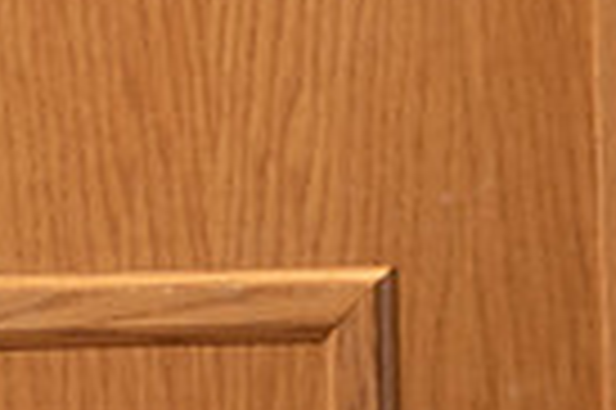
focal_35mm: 741
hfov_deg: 2.8
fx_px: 12664
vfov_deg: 1.8
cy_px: -385
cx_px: 85
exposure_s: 1/200
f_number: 3.5
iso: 1600
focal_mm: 175
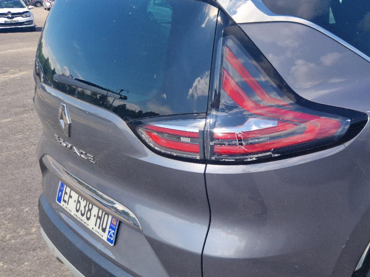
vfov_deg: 35.1
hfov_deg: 43.0
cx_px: 312
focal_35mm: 41
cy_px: 153
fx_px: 438
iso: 50
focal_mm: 5.4
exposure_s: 1/667
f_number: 1.8
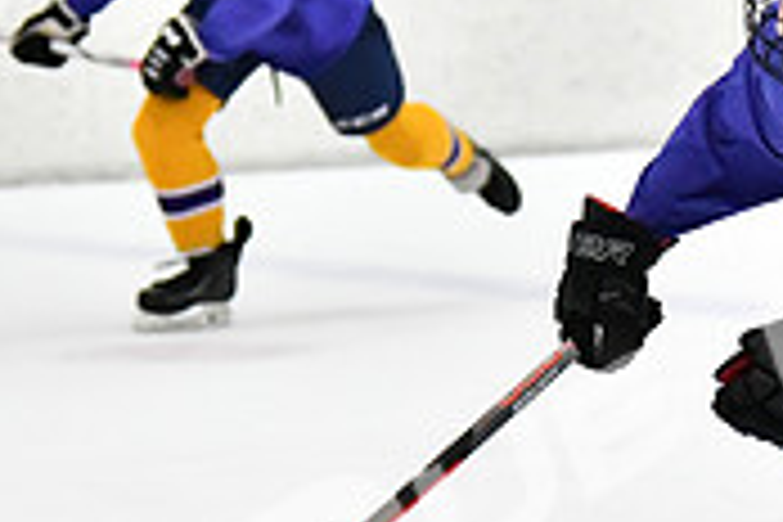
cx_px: 500
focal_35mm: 510
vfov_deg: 2.7
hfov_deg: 4.0
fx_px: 11092
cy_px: 452
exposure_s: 1/1600
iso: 6400
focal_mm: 102
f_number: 2.8
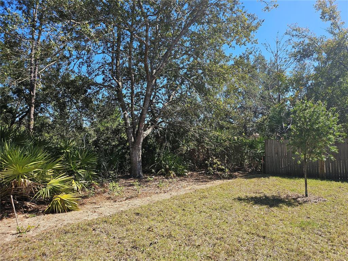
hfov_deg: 71.6
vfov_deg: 56.8
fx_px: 241
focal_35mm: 24
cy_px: 130
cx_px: 174
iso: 50
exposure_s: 1/1869
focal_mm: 5
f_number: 1.8
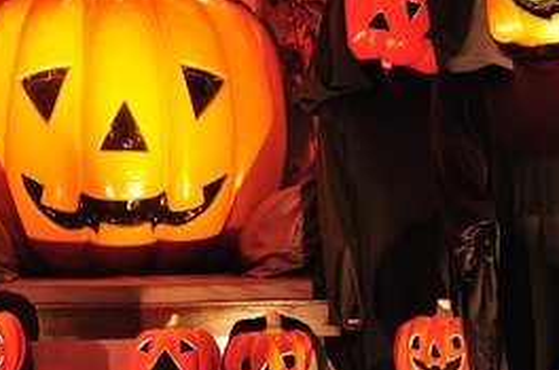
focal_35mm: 102
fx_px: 1580
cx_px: 106
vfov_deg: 13.4
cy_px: 154
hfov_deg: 19.8
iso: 1250
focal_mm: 35
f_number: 4.2
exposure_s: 1/50
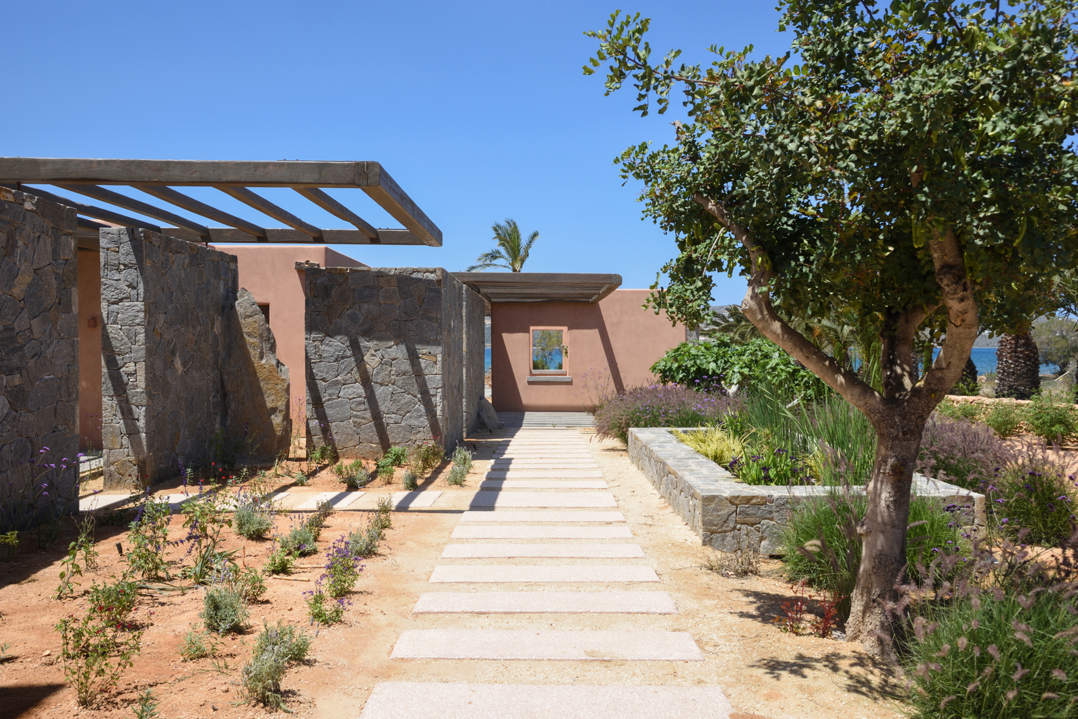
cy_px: 360
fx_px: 959
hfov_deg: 58.7
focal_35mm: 32
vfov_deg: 41.1
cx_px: 539
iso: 200
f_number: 11
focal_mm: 32
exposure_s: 1/125
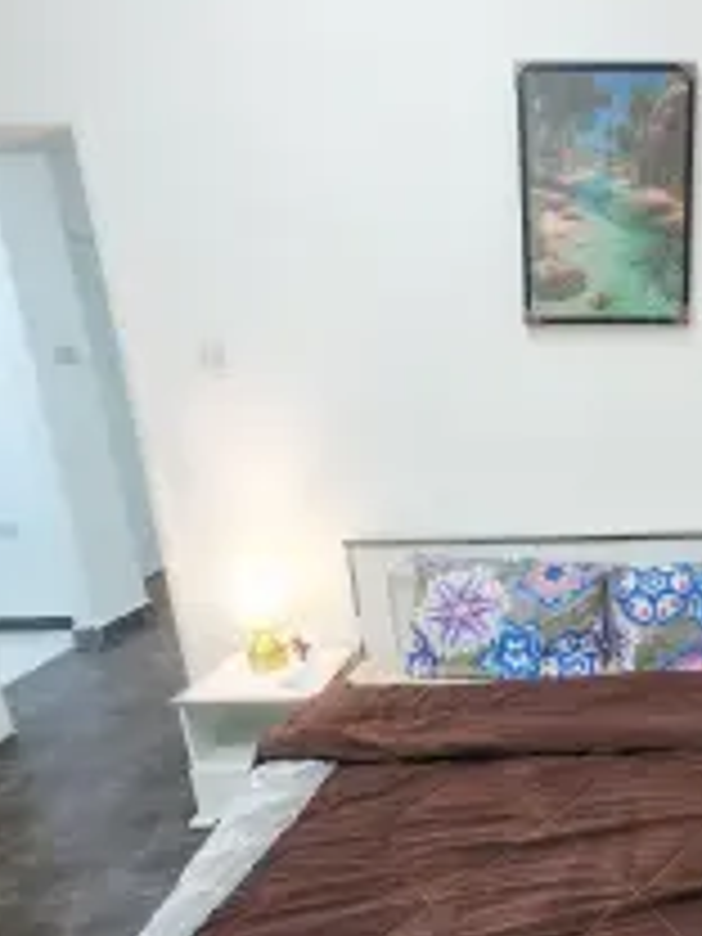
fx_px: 676
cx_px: 621
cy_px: 580
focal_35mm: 25
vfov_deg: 68.4
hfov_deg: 49.4
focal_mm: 2.2
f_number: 2.2
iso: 125
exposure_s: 1/50
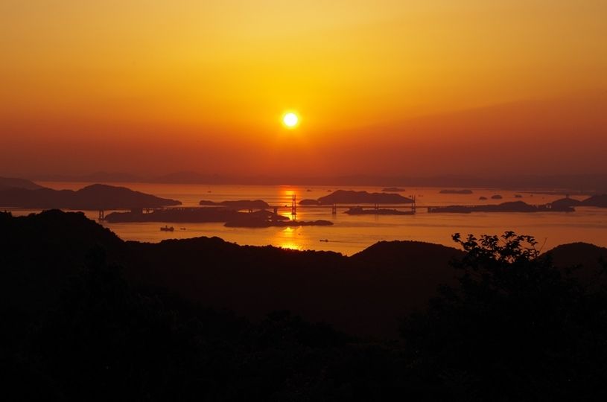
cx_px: 304
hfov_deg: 24.8
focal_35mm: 82
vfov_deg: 16.6
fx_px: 1380
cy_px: 201
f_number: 13
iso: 200
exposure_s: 1/200
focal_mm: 55
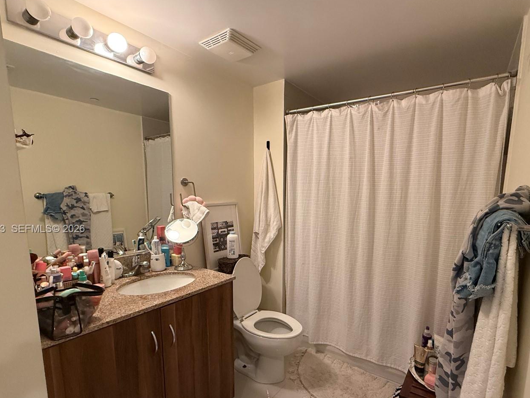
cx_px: 293
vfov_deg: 71.2
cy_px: 230
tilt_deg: -8.0
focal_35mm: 18
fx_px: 276
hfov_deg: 87.4
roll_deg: -0.8
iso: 500
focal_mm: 2.22
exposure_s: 1/60
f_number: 2.2
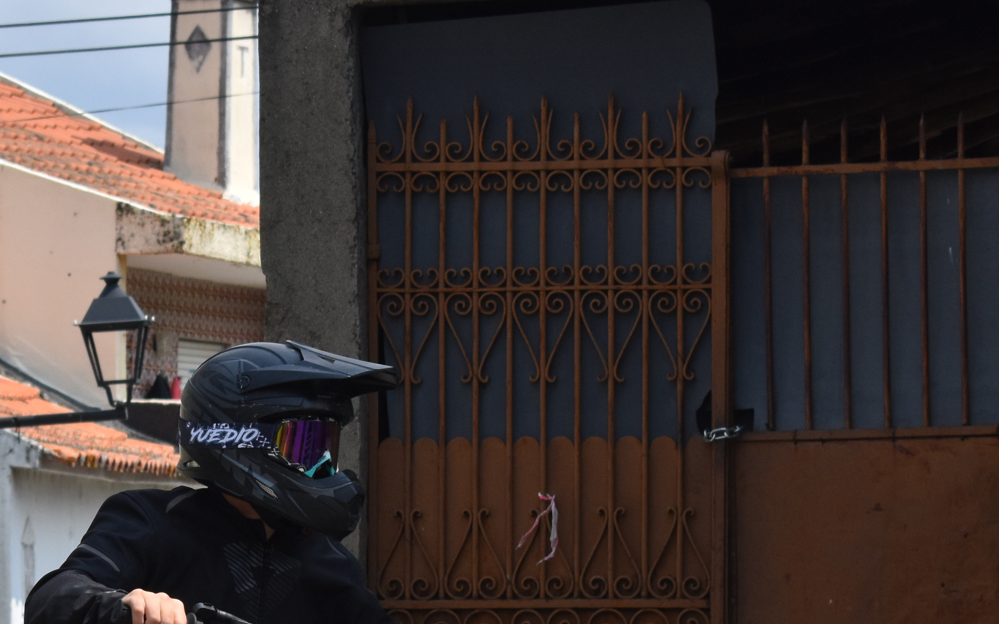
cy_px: 708
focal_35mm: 203
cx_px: 250
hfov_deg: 10.3
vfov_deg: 6.4
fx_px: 5533
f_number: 6.3
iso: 400
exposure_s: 1/1600
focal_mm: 55
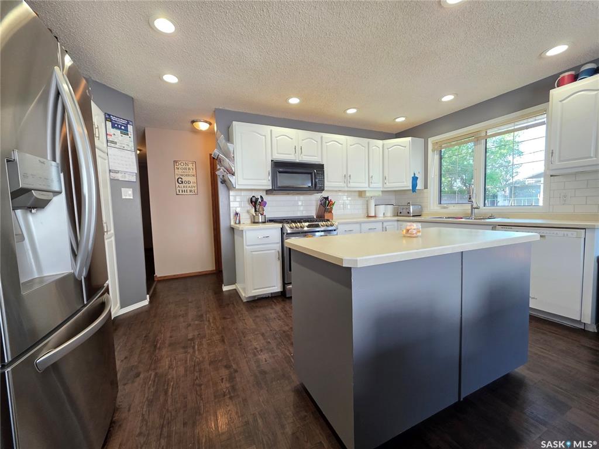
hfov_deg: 106.2
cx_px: 300
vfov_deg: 89.9
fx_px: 225
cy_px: 224
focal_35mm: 13
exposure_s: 1/120
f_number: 1.9
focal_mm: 2.2
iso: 160
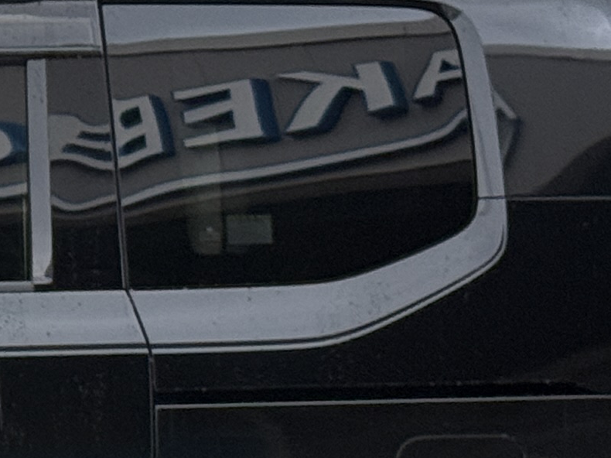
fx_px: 4323
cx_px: -647
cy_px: 388
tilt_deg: +2.5
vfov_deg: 6.1
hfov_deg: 7.7
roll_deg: -0.9
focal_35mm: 245
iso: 100
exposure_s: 1/98
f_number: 1.78
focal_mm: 6.76
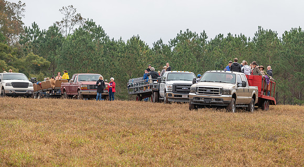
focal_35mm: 169
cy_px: 93
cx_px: 181
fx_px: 1357
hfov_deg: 12.8
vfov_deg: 7.0
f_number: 4
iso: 320
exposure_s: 1/500
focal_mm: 135
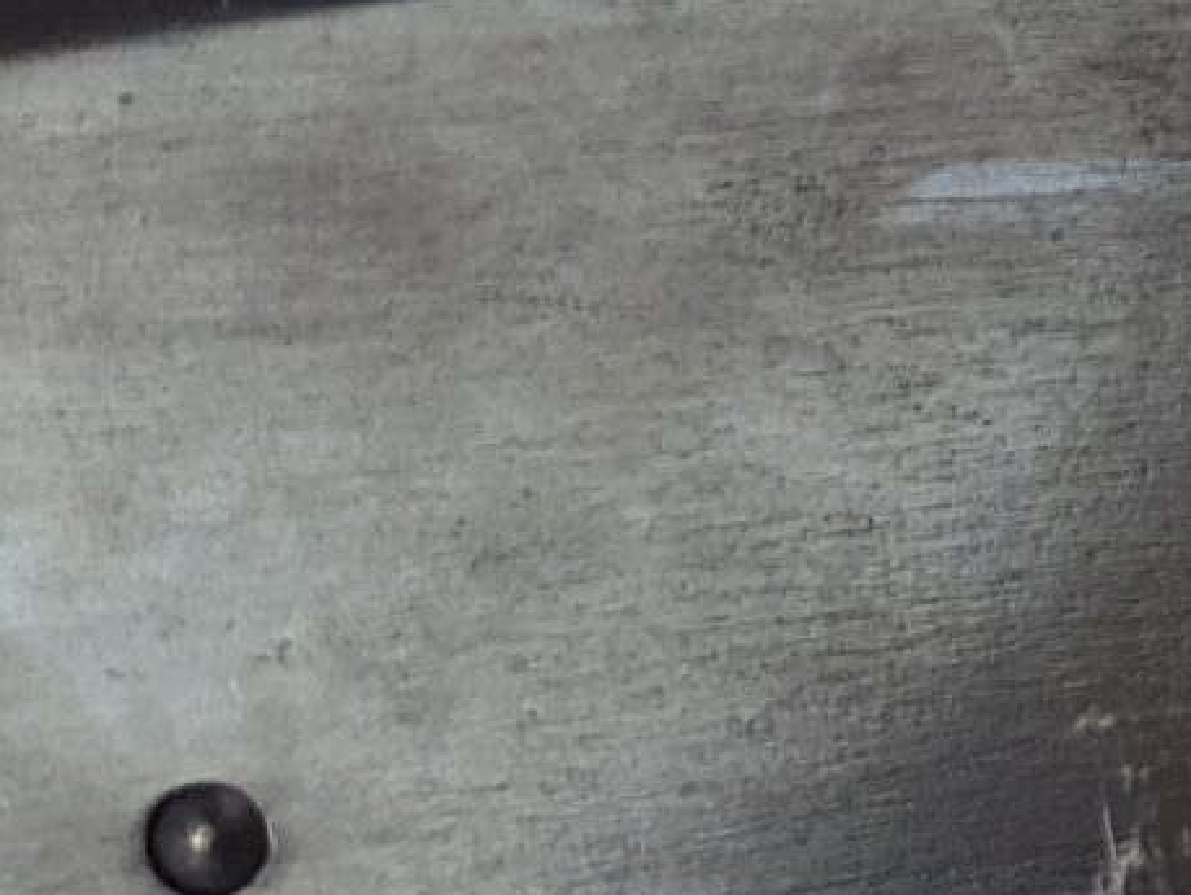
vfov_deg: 11.1
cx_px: 3194
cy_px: 252
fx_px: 4614
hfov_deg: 11.2
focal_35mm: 134
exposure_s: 1/241
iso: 126
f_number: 1.85
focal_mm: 6.81
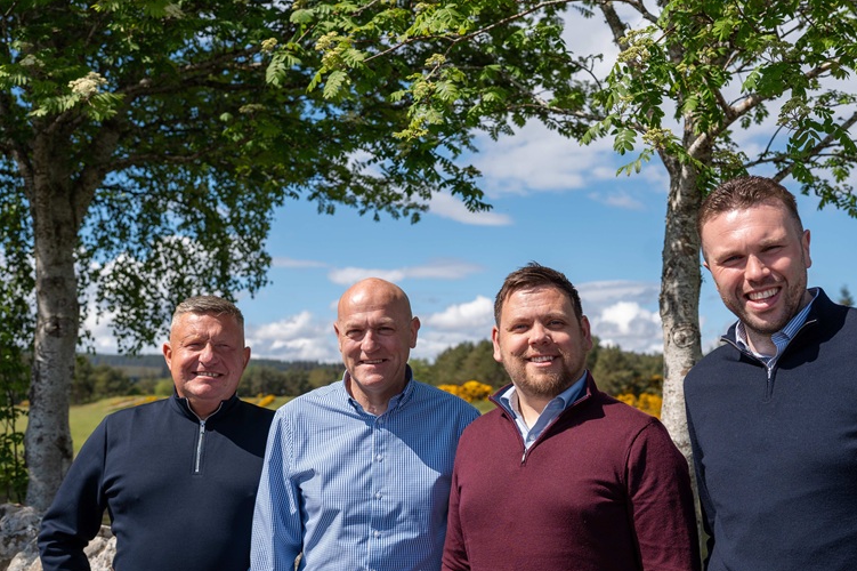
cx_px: 518
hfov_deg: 41.7
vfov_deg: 28.5
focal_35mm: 47
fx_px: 1118
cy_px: 348
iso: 100
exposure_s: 1/1250
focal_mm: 35
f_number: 4.5
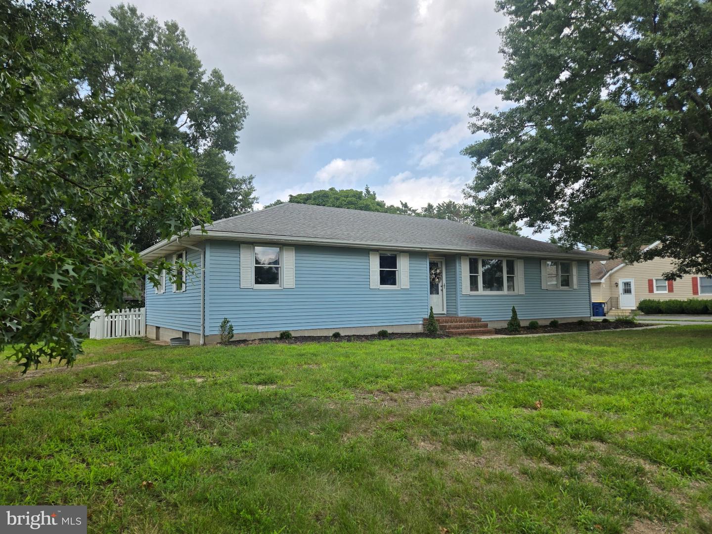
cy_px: 267
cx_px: 356
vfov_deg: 58.9
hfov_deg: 73.9
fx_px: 473
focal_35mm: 23
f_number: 1.8
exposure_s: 1/1199
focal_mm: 5.4
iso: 25
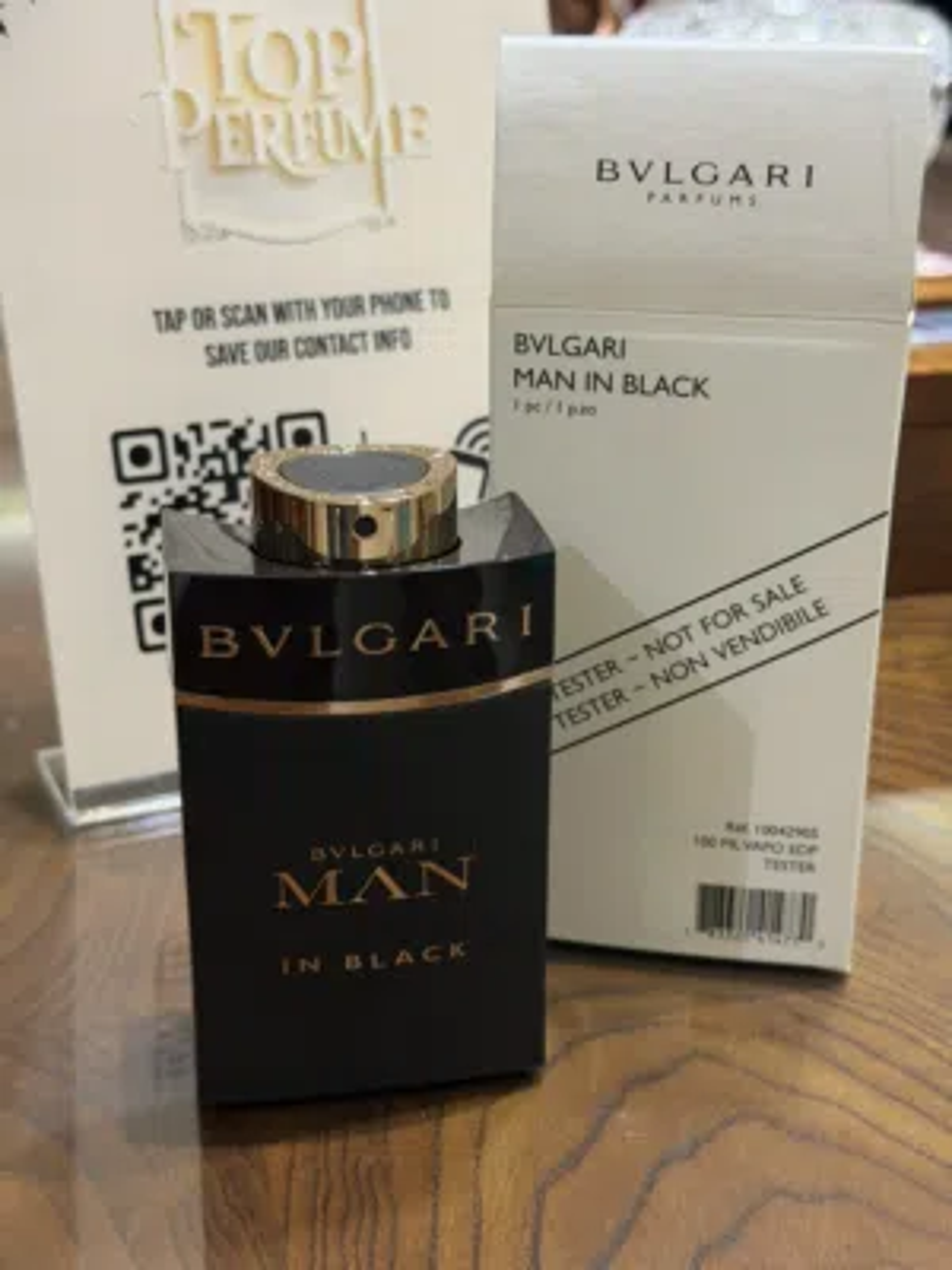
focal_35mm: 48
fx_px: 1760
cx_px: 476
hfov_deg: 30.3
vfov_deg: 39.7
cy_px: 635
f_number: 1.78
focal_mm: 6.76
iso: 160
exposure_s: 1/50
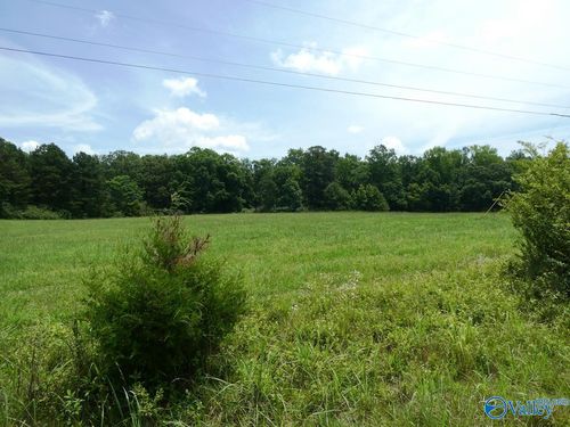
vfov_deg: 56.8
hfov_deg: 71.6
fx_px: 395
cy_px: 214
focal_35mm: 24
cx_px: 285
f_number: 3.3
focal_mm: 4.3
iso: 80
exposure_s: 1/1000
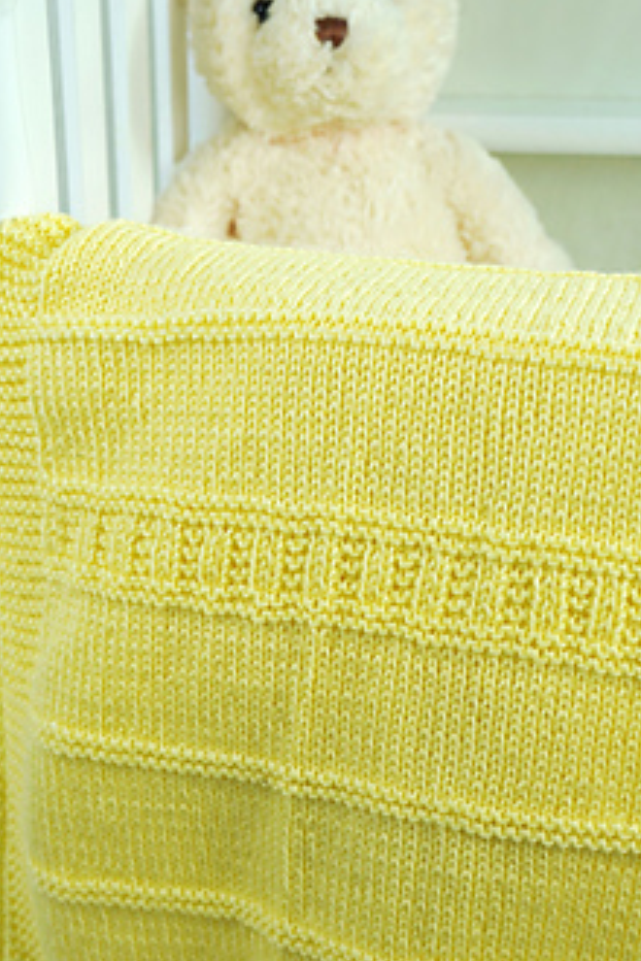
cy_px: 501
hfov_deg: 21.2
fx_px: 1709
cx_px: 316
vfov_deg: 31.4
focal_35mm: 64
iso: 100
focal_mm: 33
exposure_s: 1/100
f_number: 5
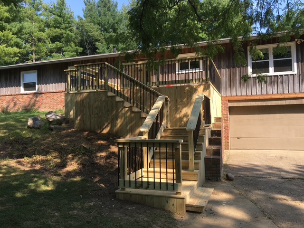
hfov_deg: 61.7
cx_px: 152
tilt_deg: +4.3
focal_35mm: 29
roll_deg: +0.1
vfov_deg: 48.2
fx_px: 255
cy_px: 114
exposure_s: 1/582
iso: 25
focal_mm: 4.15
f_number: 2.2
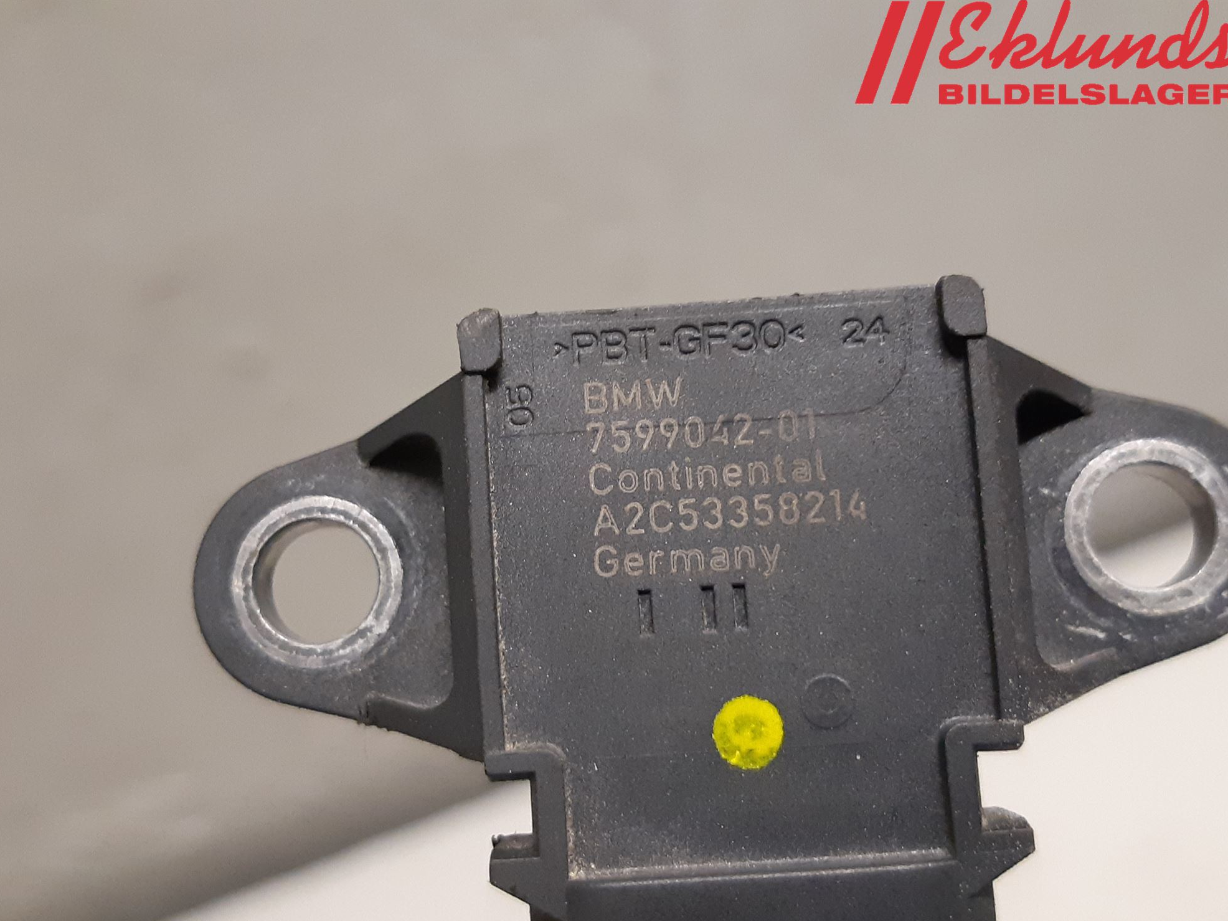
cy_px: 477
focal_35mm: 27
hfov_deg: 65.3
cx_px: 600
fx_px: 958
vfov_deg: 51.3
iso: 320
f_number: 1.7
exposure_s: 1/50
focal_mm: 3.93
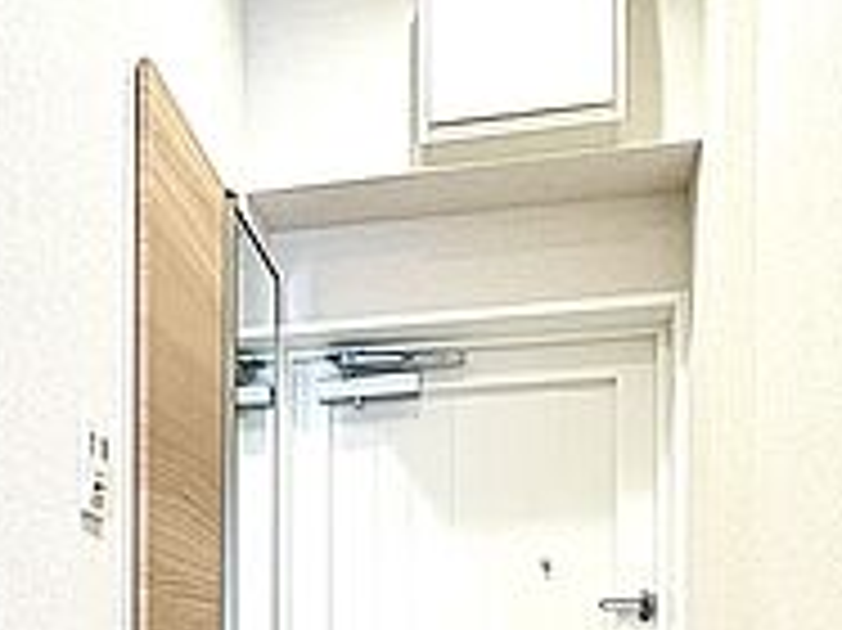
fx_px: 1094
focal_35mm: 45
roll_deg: +0.1
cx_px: 275
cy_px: 711
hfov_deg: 41.5
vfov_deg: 28.8
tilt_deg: -0.6
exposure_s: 1/50
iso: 250
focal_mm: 2.22
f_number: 2.2
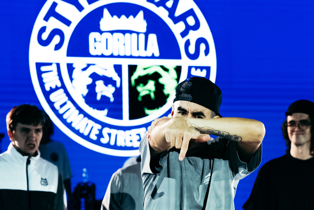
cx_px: 157
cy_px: 218
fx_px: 887
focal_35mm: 102
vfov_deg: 13.3
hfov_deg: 20.1
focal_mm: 49
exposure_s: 1/800
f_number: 2.8
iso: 3200
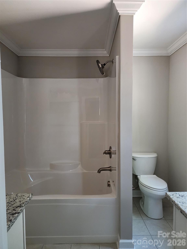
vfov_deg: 73.9
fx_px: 166
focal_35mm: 23
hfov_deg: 58.9
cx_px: 94
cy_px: 124
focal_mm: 6.4
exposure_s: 1/120
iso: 800
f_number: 1.8
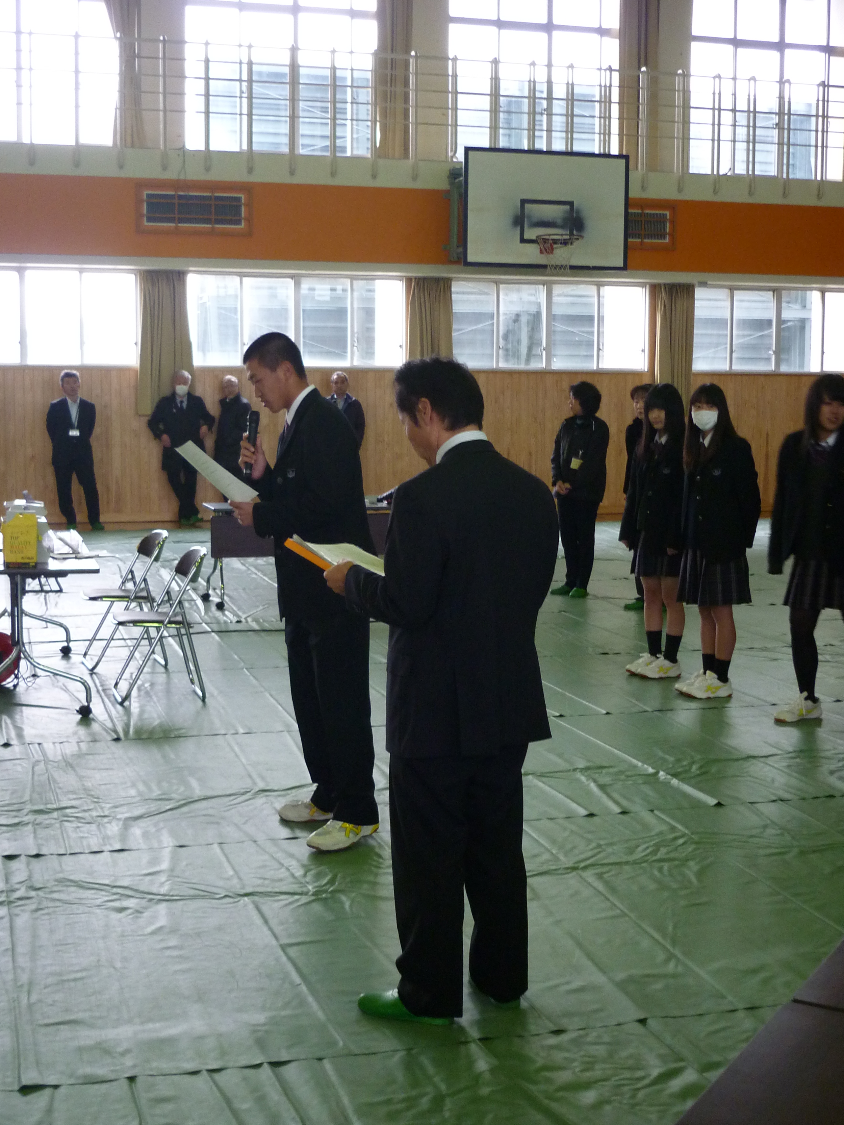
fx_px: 1560
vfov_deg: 39.7
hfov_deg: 30.3
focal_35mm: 48
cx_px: 415
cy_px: 585
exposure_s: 1/40
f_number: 3.1
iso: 250
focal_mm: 7.4
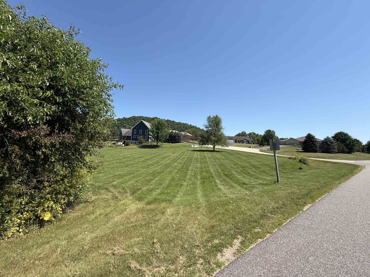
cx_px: 185
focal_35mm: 14
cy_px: 138
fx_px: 150
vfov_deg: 85.7
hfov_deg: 102.1
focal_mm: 2.22
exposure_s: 1/1848
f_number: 2.2
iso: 50
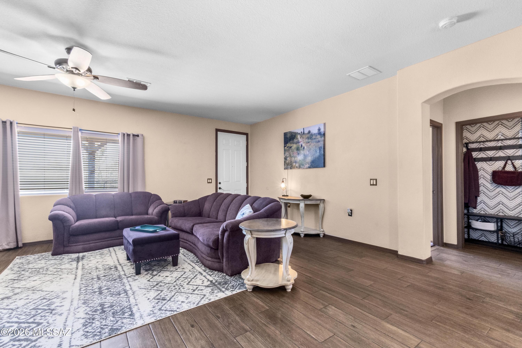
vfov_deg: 77.3
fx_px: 217
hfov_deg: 100.4
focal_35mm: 15
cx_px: 261
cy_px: 174
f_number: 22
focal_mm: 10
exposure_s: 1.6
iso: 800
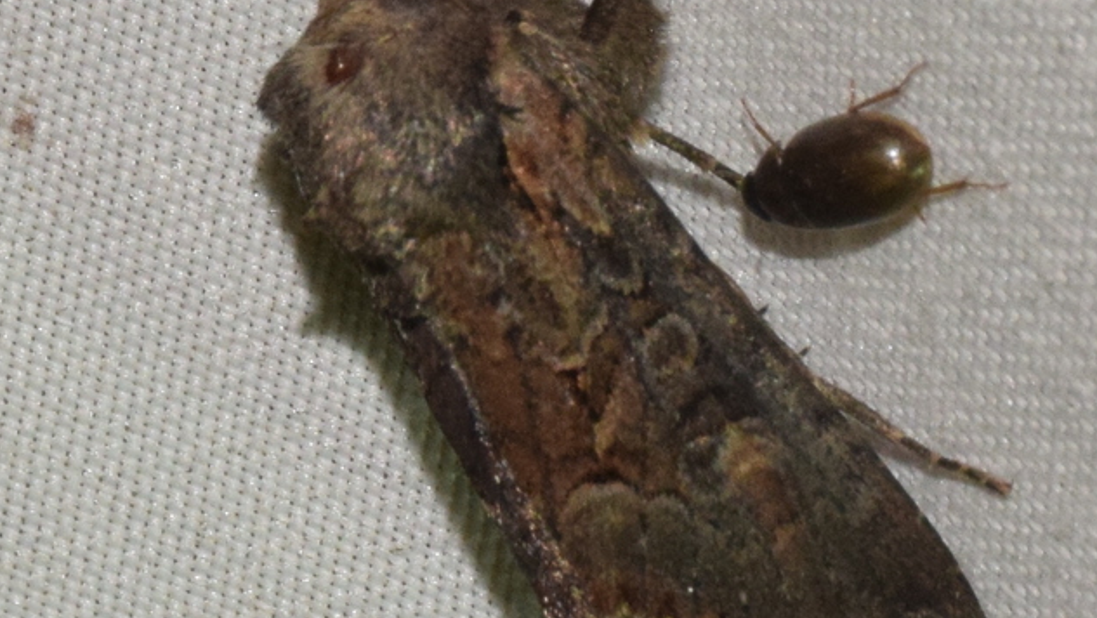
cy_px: 411
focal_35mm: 334
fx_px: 9719
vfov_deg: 3.6
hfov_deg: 6.5
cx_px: 483
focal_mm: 140
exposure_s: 1/160
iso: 1000
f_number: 16
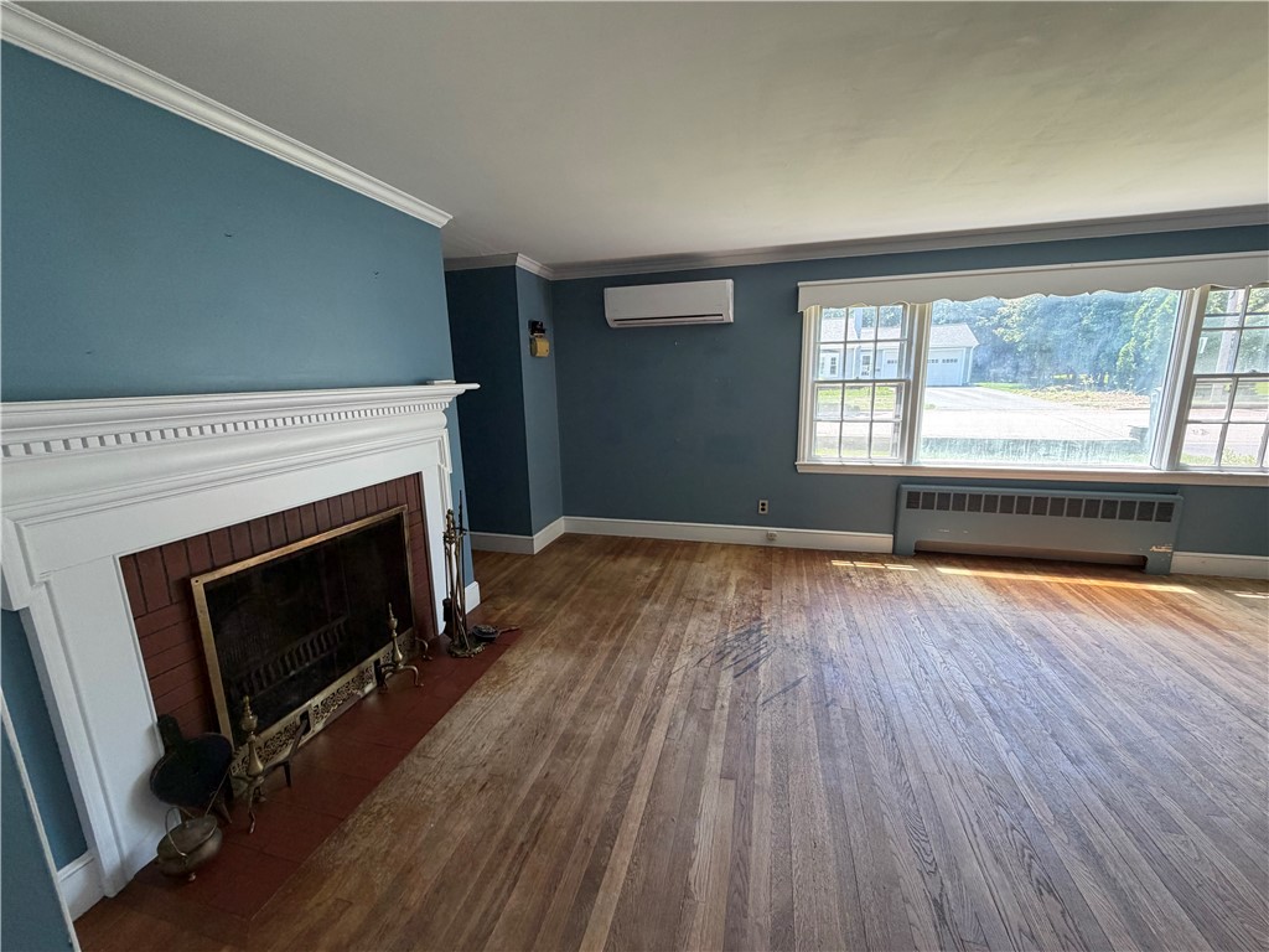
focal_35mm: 14
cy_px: 476
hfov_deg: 102.1
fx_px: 513
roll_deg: +1.5
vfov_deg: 85.7
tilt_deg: -11.8
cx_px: 634
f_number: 2.2
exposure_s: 1/121
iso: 160
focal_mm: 2.22
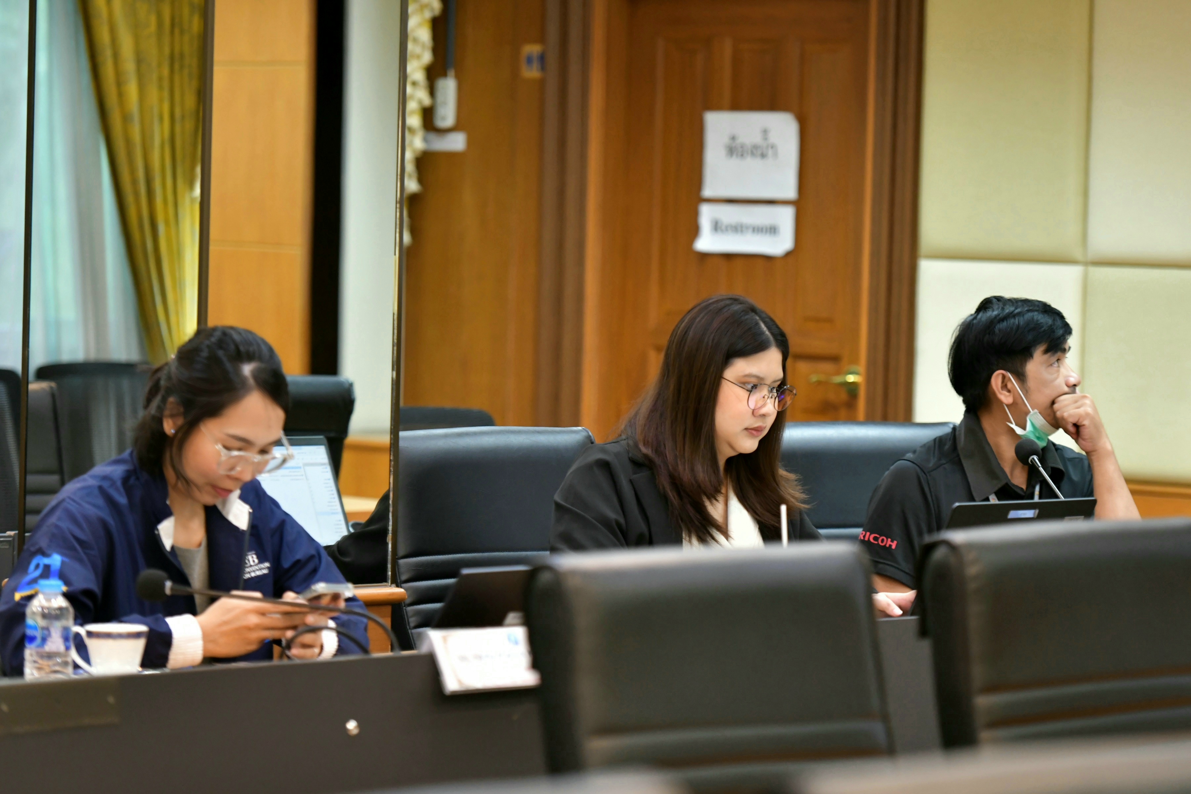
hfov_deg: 16.4
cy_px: 397
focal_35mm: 125
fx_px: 4136
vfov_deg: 11.0
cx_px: 596
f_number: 3.5
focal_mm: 125
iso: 2000
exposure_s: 1/125
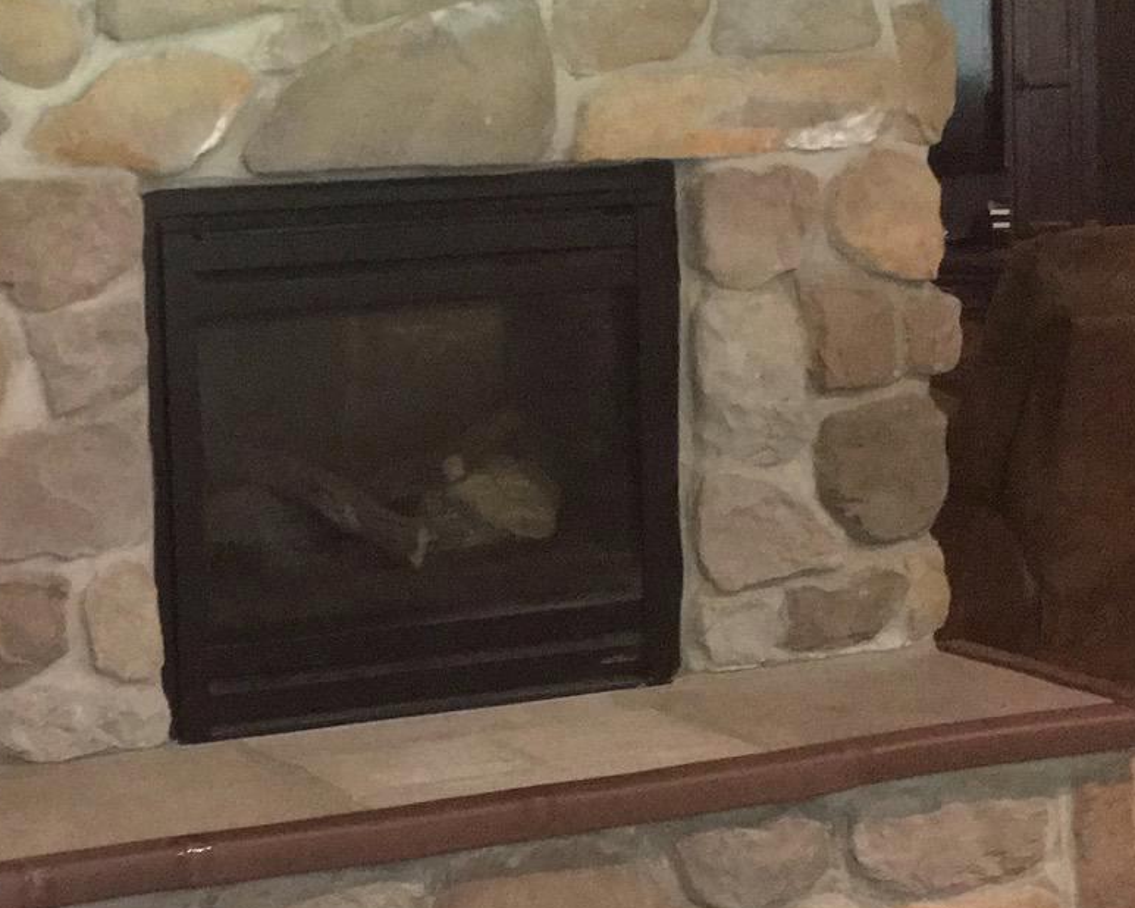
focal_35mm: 75
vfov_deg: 20.4
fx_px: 2519
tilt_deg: -5.7
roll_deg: +2.9
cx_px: 142
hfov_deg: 24.7
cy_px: 388
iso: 320
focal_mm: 4.15
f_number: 2.2
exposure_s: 1/16
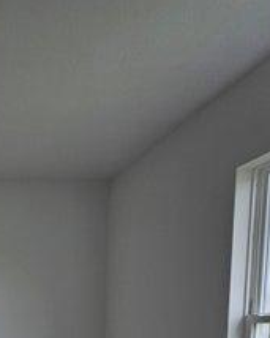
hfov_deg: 31.3
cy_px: 376
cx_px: -71
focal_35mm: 38
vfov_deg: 39.0
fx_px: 380
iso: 80
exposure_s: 1/120
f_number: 2.2
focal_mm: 2.2
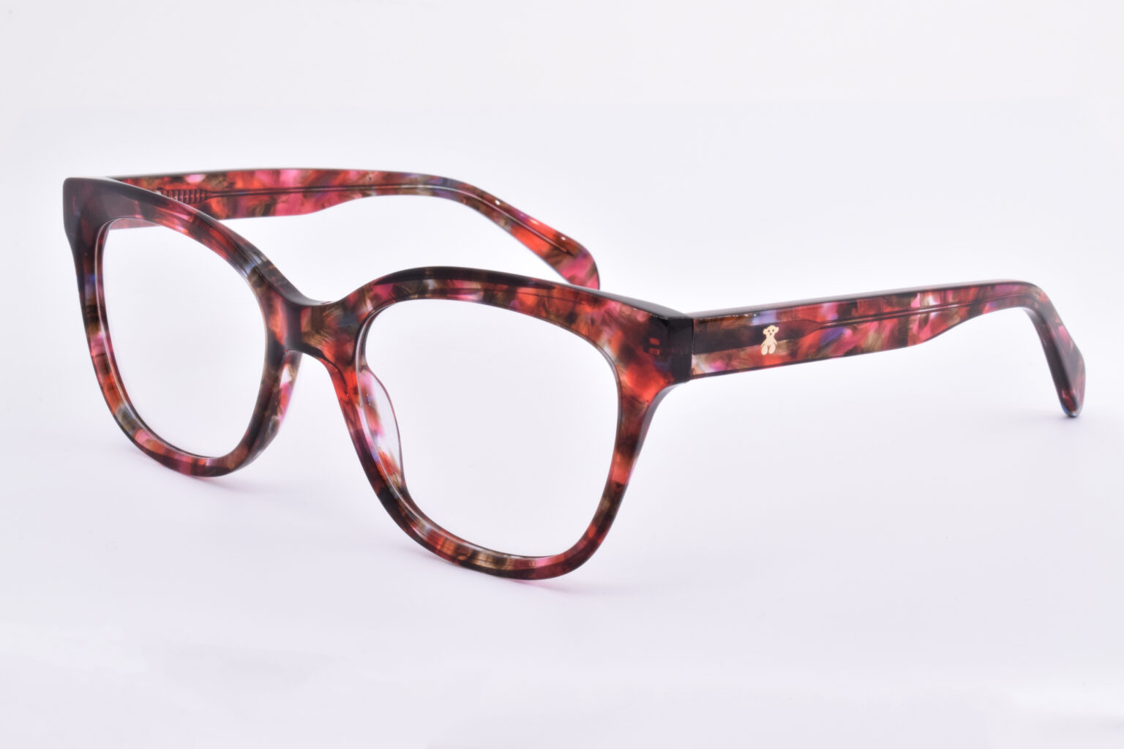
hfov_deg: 24.6
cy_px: 374
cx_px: 562
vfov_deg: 16.6
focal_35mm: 82
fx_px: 2576
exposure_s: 1/50
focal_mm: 55
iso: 800
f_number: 36
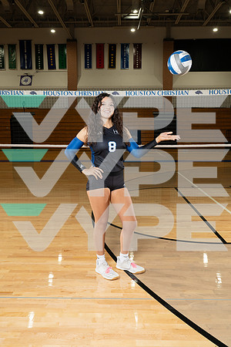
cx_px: 116
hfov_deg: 43.6
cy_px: 174
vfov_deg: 61.9
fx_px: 289
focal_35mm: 30
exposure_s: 1/250
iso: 500
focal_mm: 30
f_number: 5.6
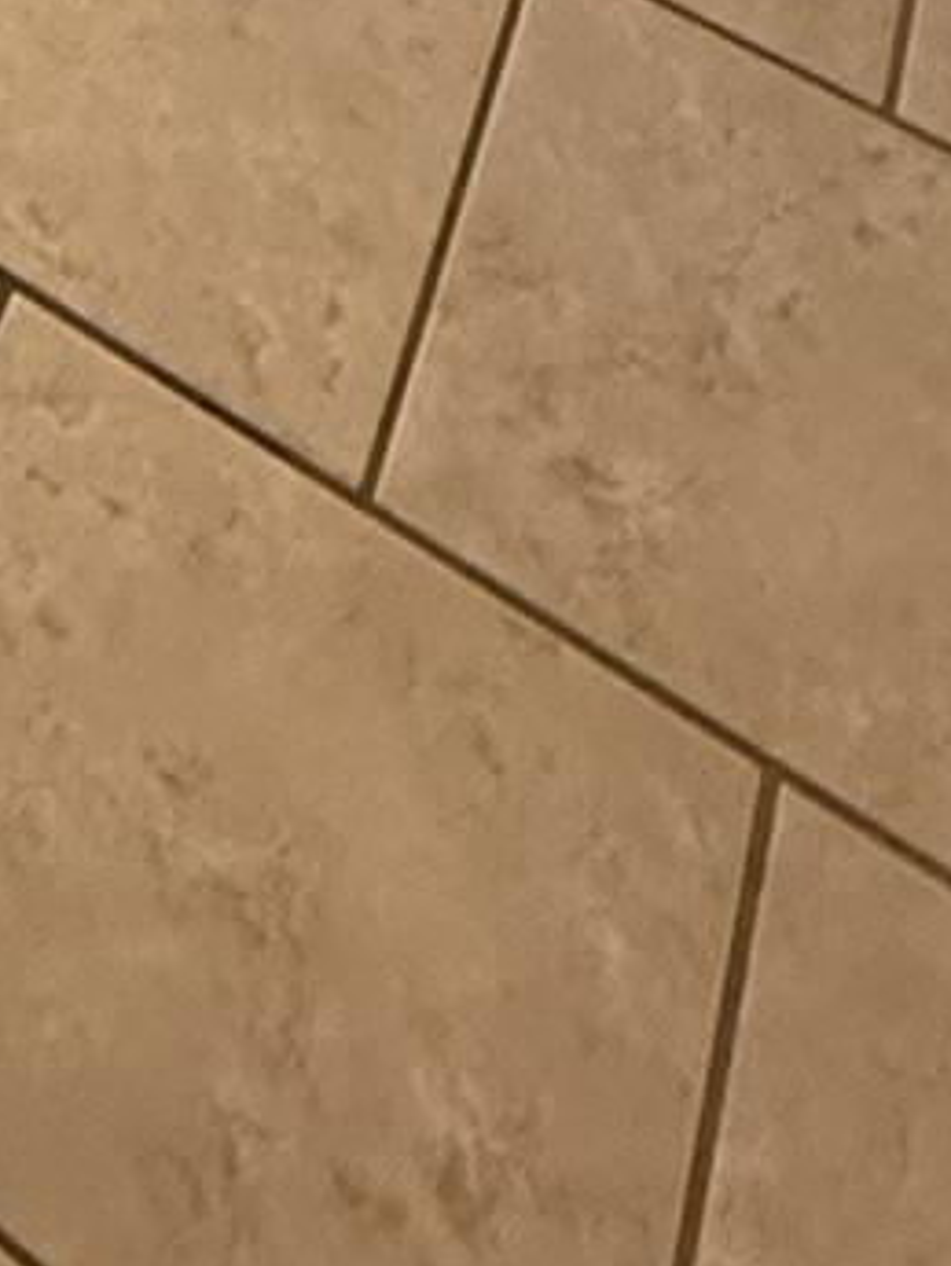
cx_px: -885
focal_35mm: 83
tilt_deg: -15.9
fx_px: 3038
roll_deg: +2.1
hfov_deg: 14.9
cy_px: -2103
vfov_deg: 13.3
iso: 250
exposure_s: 1/60
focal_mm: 2.22
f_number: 2.2
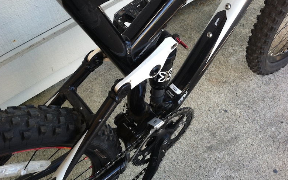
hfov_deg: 51.5
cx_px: 144
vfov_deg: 33.6
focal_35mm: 38
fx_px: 298
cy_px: 97
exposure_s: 1/60
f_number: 2.8
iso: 80
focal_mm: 3.85
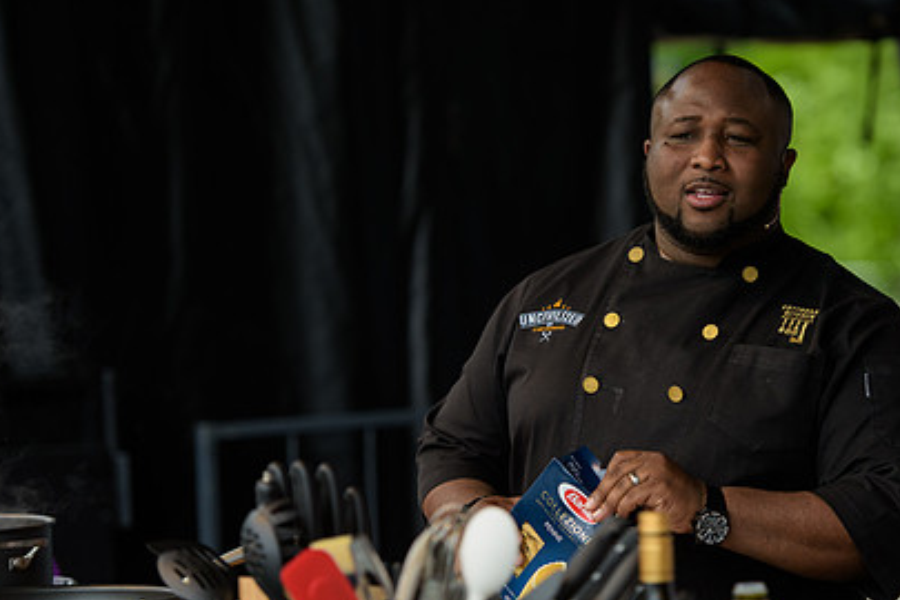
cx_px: 611
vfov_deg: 7.4
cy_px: 317
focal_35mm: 186
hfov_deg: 11.0
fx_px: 4650
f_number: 3.2
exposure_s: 1/1250
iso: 250
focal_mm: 130
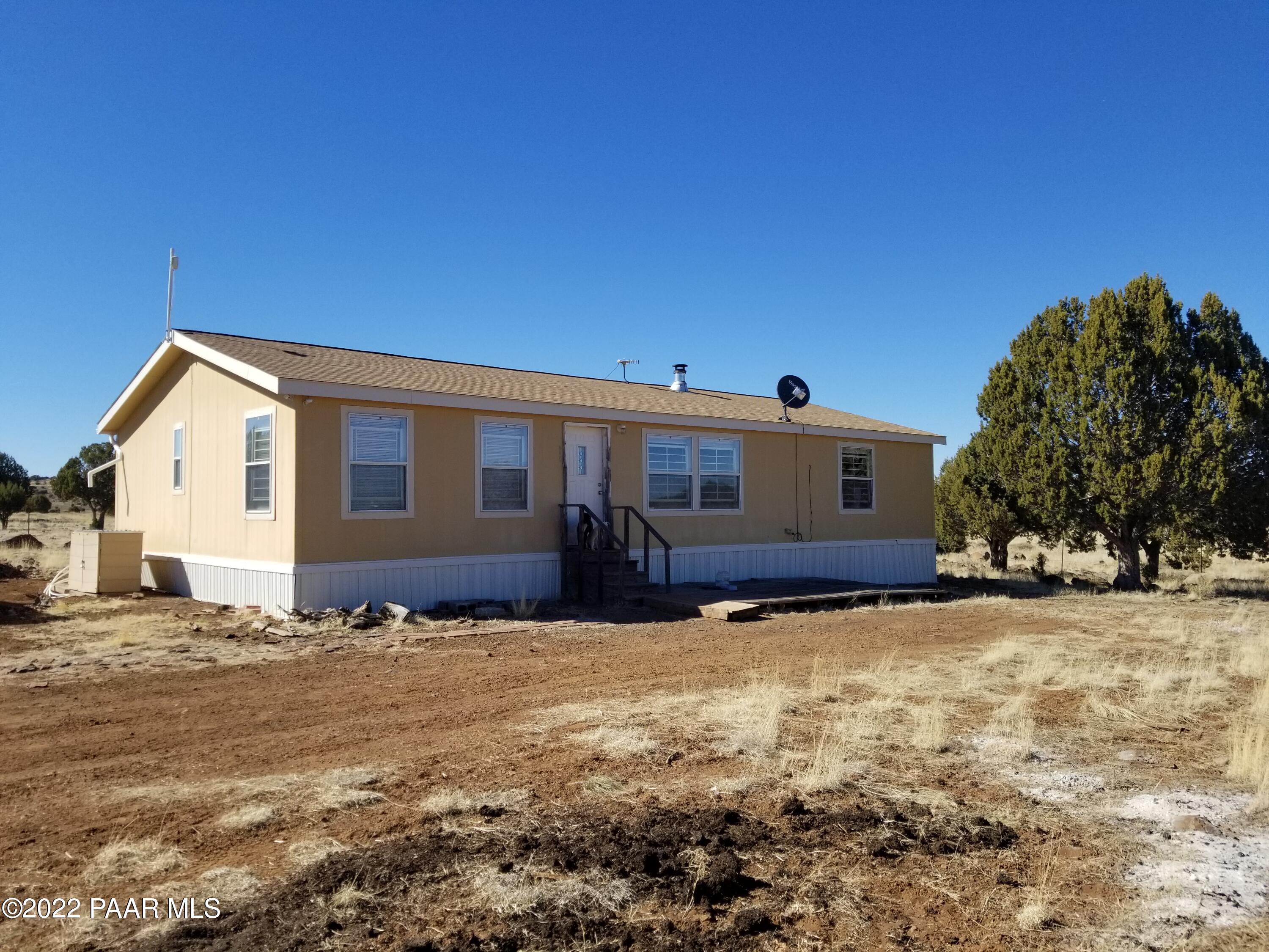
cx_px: 634
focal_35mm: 26
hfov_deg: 67.3
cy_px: 476
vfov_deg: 53.1
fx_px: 953
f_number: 1.7
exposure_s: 1/2432
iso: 50
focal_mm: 4.25
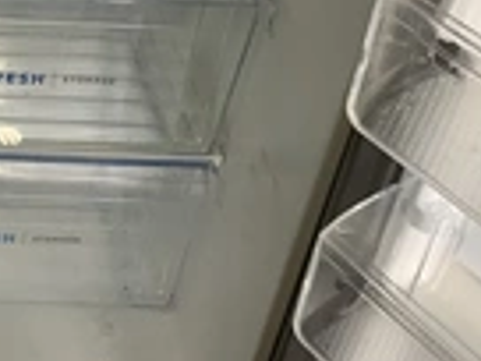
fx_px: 1264
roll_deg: -3.1
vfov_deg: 16.0
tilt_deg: -35.5
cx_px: -170
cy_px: 32
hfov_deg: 19.6
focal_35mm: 91
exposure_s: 1/60
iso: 80
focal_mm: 3.3
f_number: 2.4
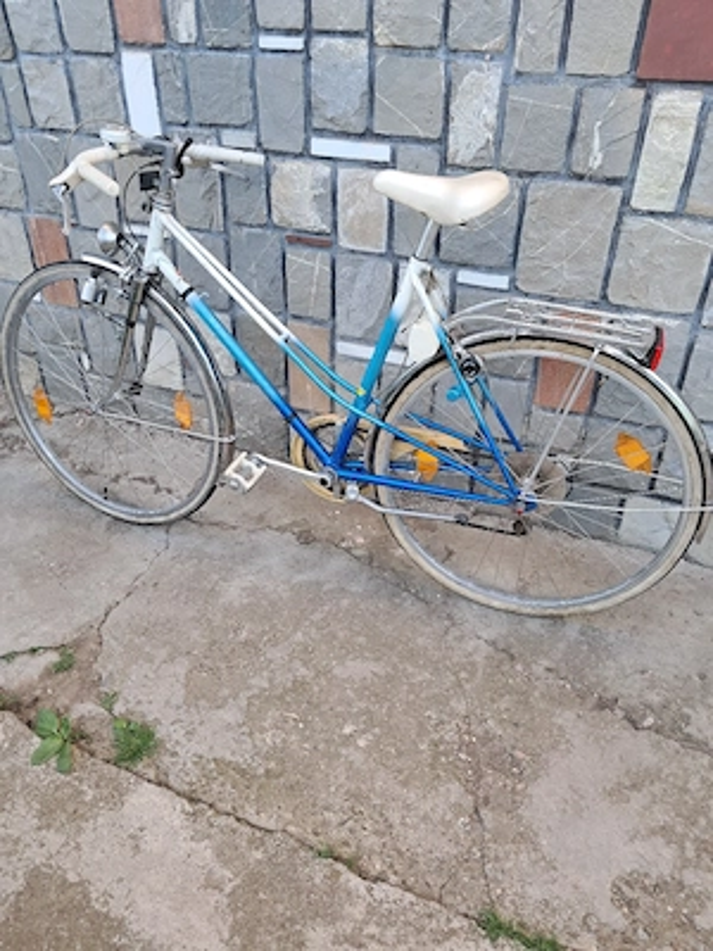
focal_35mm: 27
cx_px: 356
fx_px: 742
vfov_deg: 65.3
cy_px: 476
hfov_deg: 51.4
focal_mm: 4
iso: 50
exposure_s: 1/50
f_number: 1.8
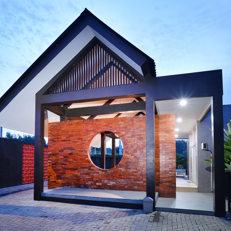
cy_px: 115
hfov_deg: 37.5
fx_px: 340
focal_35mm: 45
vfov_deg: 37.6
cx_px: 101
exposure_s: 1.6
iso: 400
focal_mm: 35
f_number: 5.6
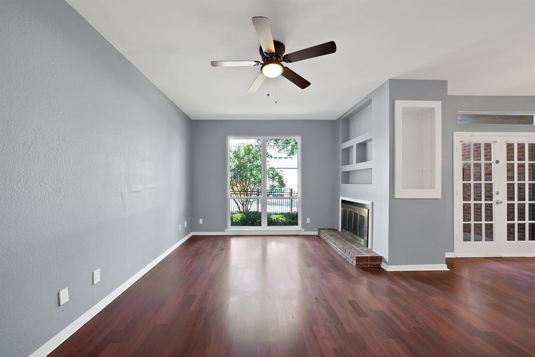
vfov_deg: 90.1
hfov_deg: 112.6
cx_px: 268
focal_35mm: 12
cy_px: 178
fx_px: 178
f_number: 9
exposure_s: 1/4
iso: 640
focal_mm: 12
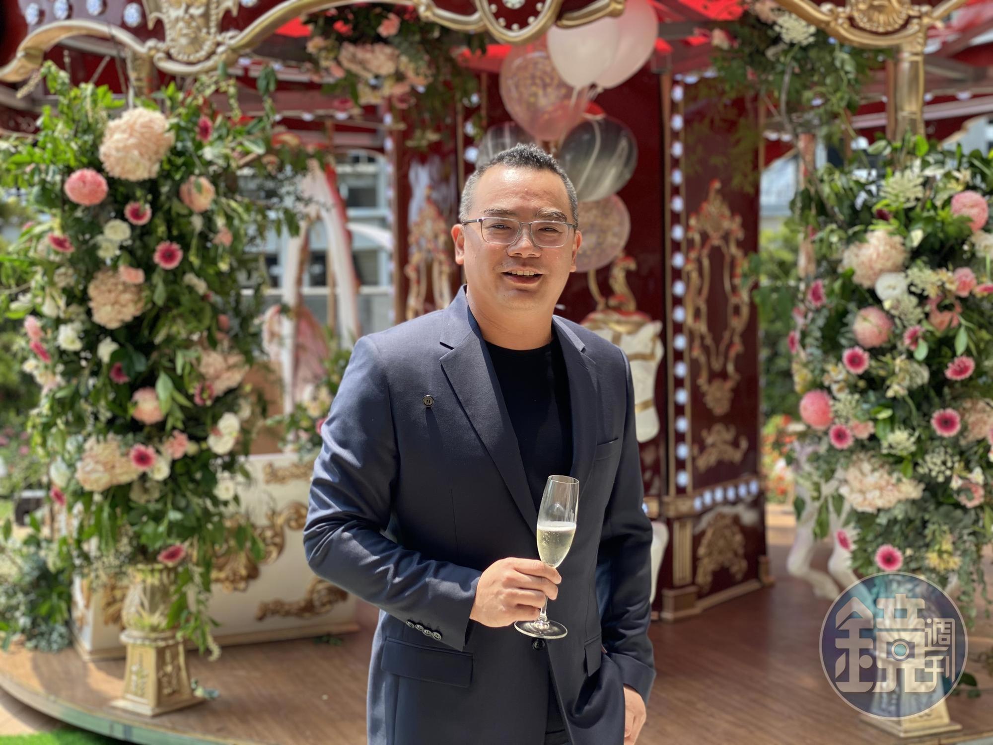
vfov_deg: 28.0
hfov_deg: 36.8
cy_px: 372
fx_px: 1492
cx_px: 496
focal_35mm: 52
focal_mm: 6
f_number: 2
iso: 20
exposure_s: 1/333
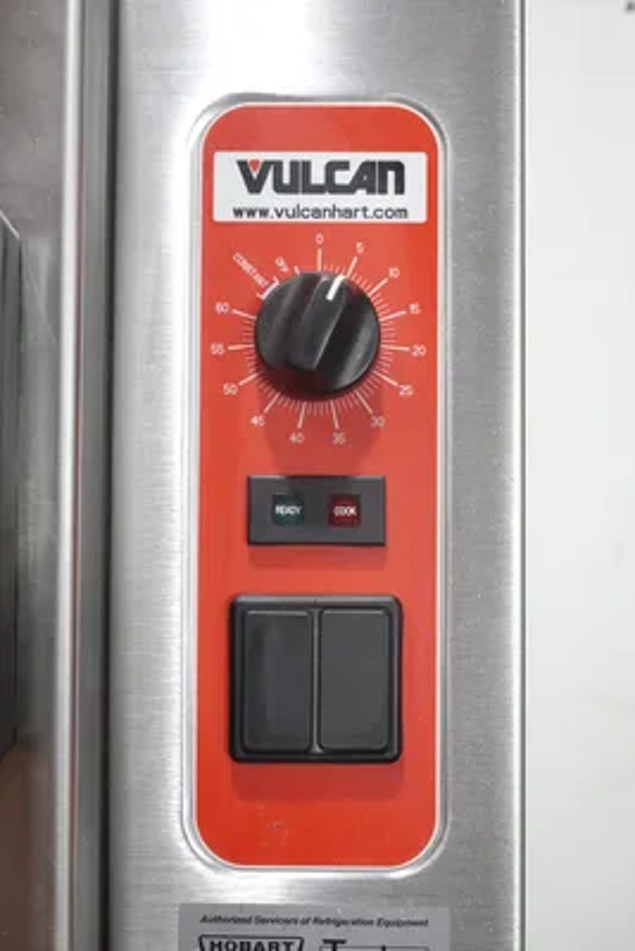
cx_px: 318
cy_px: 476
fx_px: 978
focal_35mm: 37
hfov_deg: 36.0
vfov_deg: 51.9
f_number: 3.5
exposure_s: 1/40
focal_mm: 13.84
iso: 800
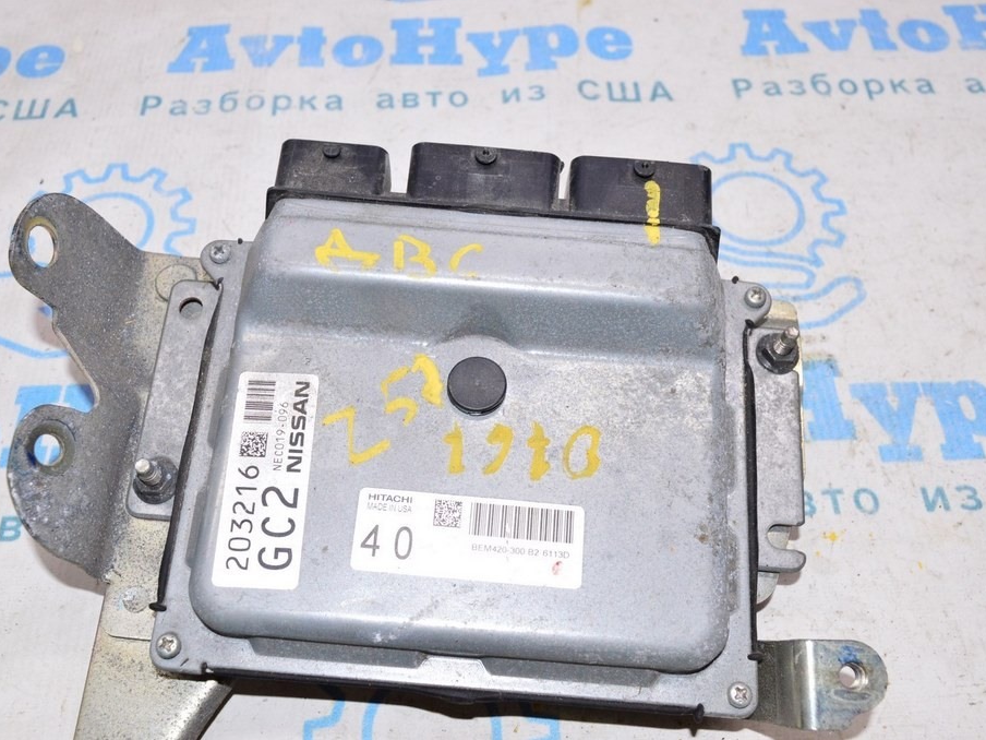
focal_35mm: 38
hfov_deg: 49.5
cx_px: 468
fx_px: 1069
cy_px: 371
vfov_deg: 38.1
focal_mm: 23
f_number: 8
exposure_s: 1/160
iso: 1600
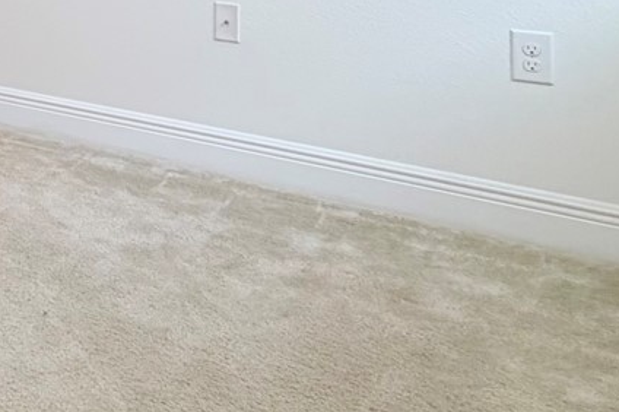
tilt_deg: -1.4
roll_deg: +0.2
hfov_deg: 28.6
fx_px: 945
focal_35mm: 55
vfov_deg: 21.6
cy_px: -156
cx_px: -215
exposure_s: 1/120
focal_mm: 2.22
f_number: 2.2
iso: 200
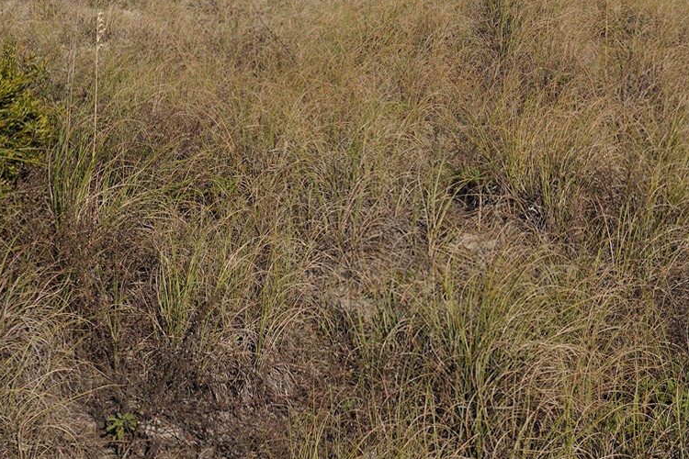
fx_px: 3062
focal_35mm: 160
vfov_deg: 8.5
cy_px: 23
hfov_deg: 12.8
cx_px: 238
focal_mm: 60
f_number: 16
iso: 100
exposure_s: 1/100
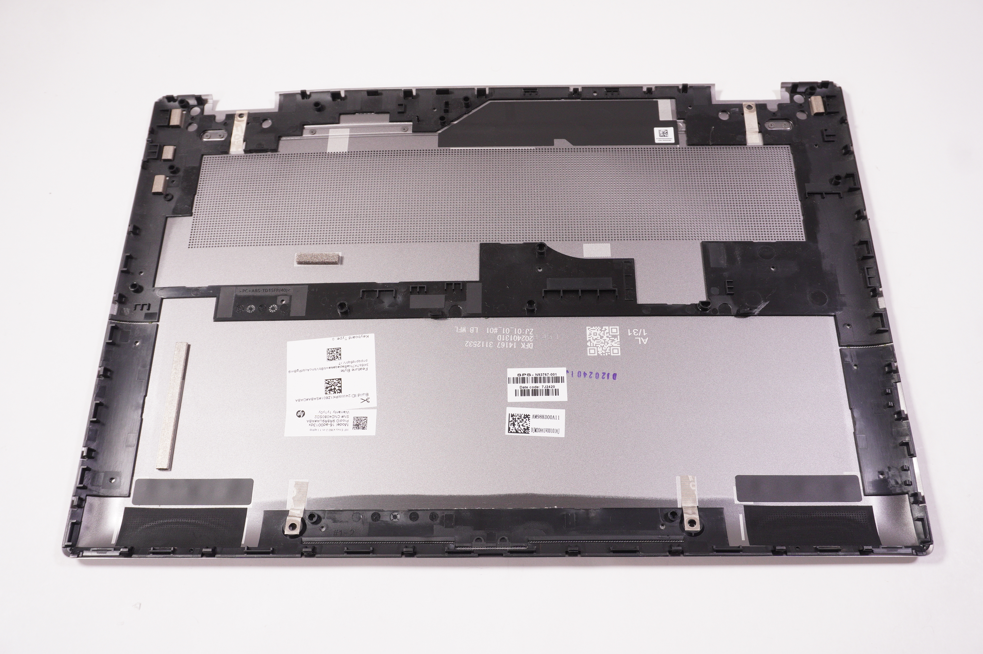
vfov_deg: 38.3
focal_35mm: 34
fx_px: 941
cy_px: 327
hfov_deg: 55.1
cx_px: 492
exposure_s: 1/160
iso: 640
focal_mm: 23
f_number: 6.3
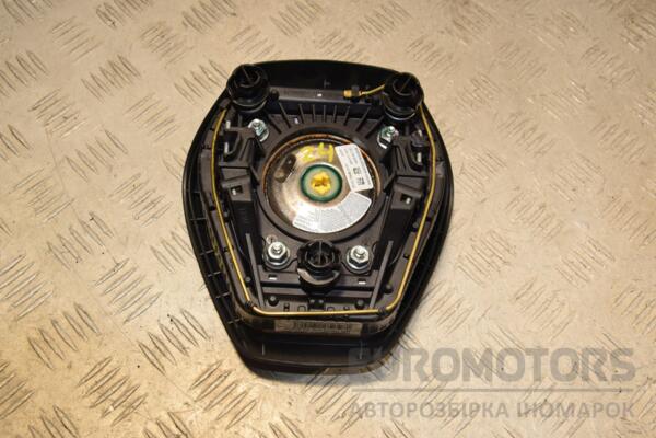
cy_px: 219
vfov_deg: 31.9
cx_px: 328
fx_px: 765
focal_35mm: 42
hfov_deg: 46.4
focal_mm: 28
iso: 800
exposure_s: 1/200
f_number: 9
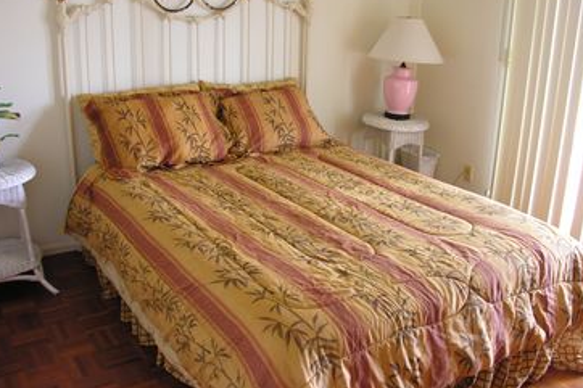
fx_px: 599
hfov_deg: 51.9
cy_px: 174
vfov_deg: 35.9
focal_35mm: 37
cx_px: 288
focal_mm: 8.9
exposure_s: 1/3.7
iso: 98
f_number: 2.8
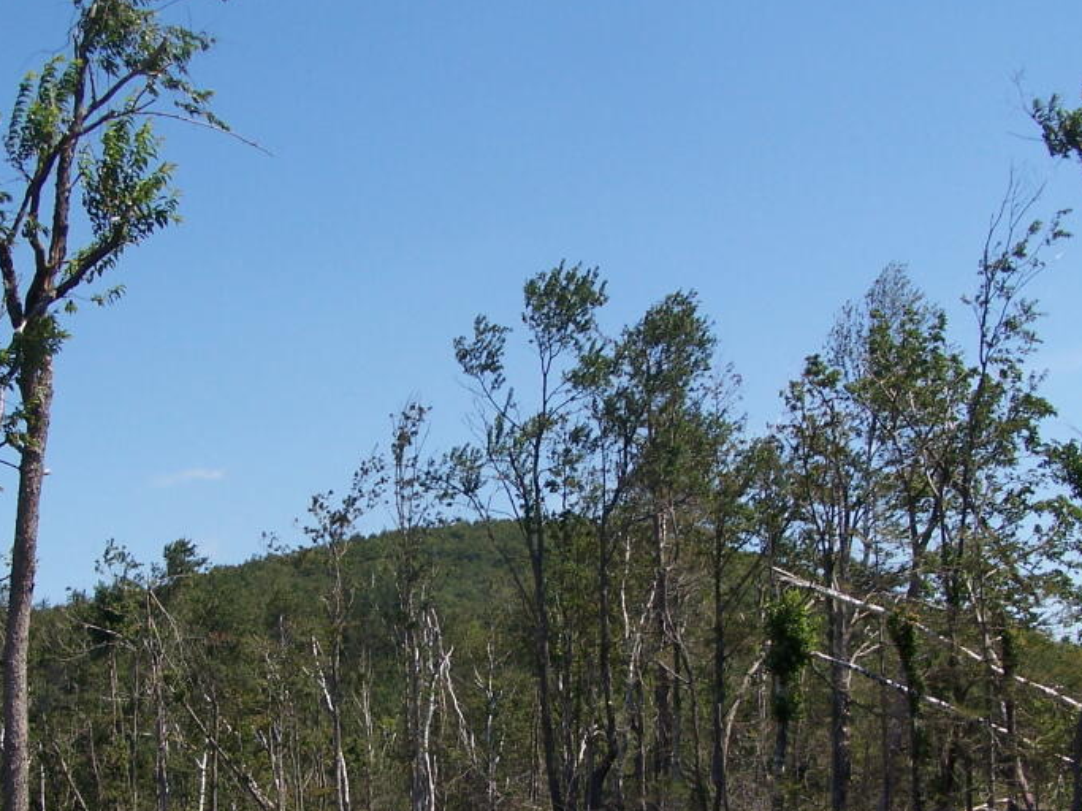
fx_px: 1875
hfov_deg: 32.1
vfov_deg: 24.3
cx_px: 471
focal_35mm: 60
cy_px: 551
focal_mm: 6.7
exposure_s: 1/800
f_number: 4
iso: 80
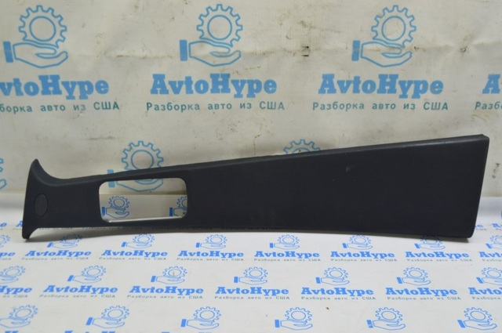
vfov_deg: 35.4
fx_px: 522
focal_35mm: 38
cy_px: 166
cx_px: 251
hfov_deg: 51.3
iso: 400
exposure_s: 1/20
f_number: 5.6
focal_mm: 25
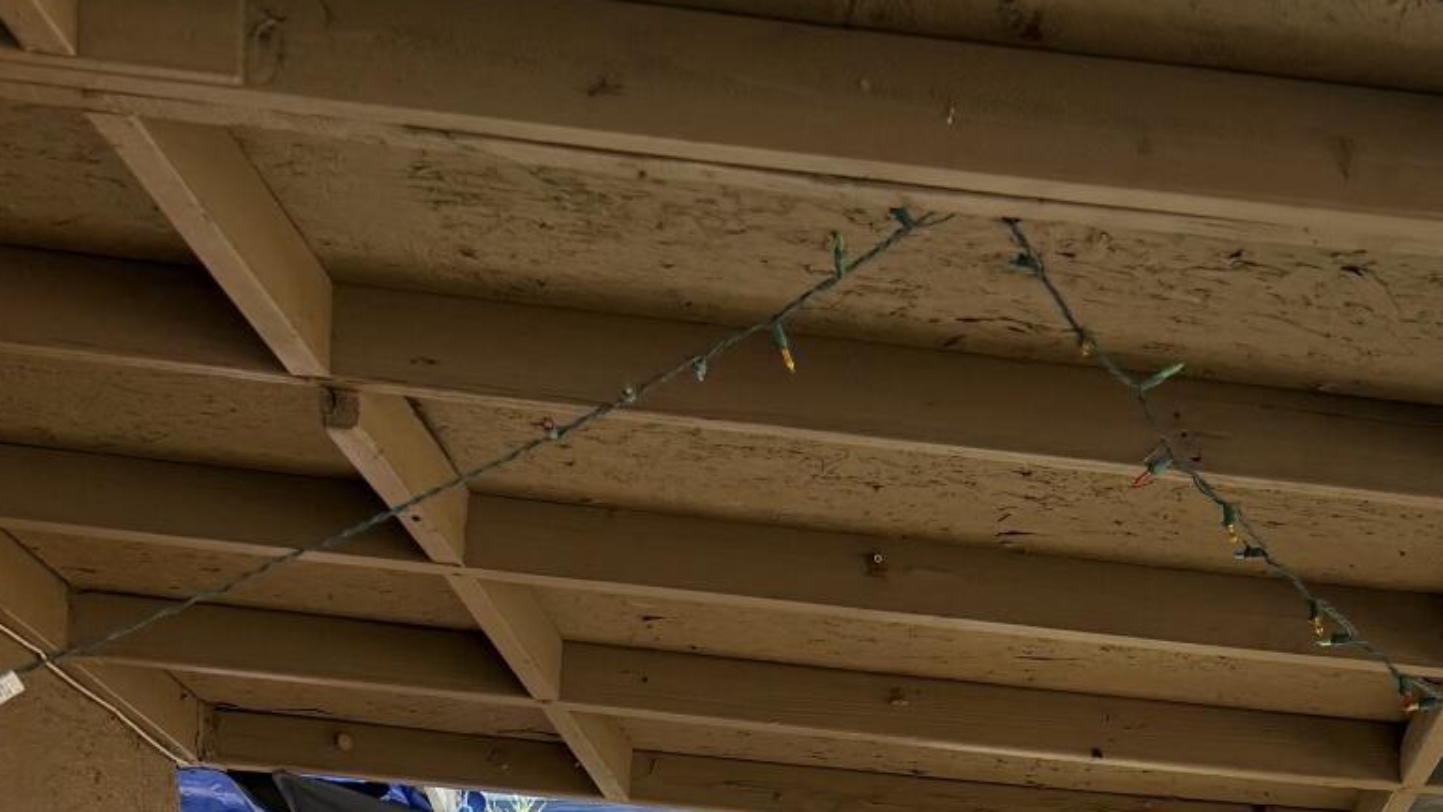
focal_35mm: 68
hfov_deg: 30.4
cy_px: 1645
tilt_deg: -3.9
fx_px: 2602
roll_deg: -0.3
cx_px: 1109
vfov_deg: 14.6
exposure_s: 1/765
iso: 100
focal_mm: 6.76
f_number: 1.78
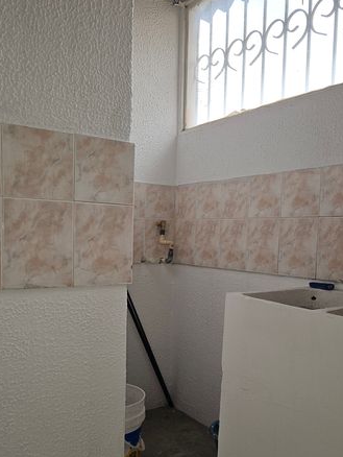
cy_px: 273
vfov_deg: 52.3
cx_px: 172
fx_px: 462
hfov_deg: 40.7
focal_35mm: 35
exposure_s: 1/237
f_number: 1.8
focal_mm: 5.4
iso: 25
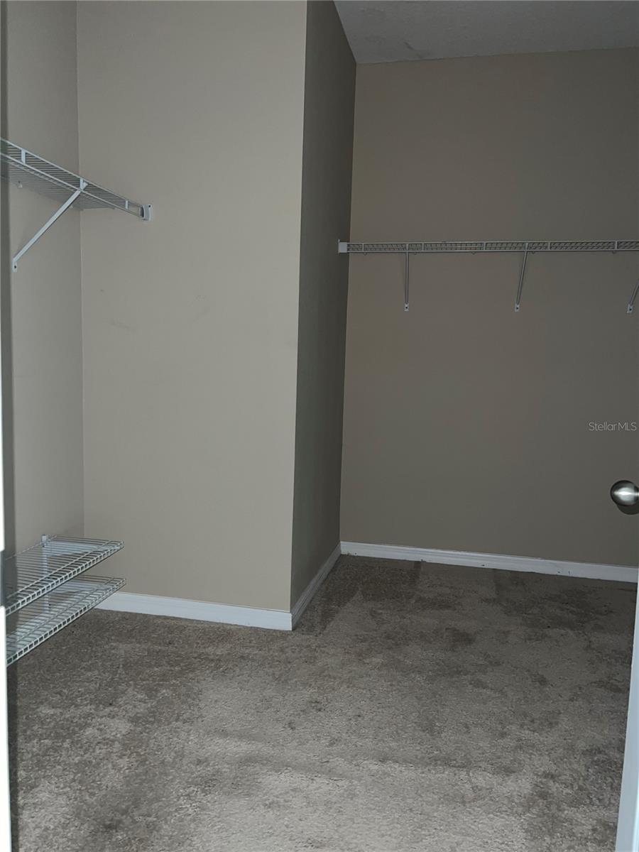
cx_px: 320
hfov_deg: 53.1
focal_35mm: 26
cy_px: 426
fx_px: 640
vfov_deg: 67.3
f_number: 1.5
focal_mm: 5.7
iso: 80
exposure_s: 1/8
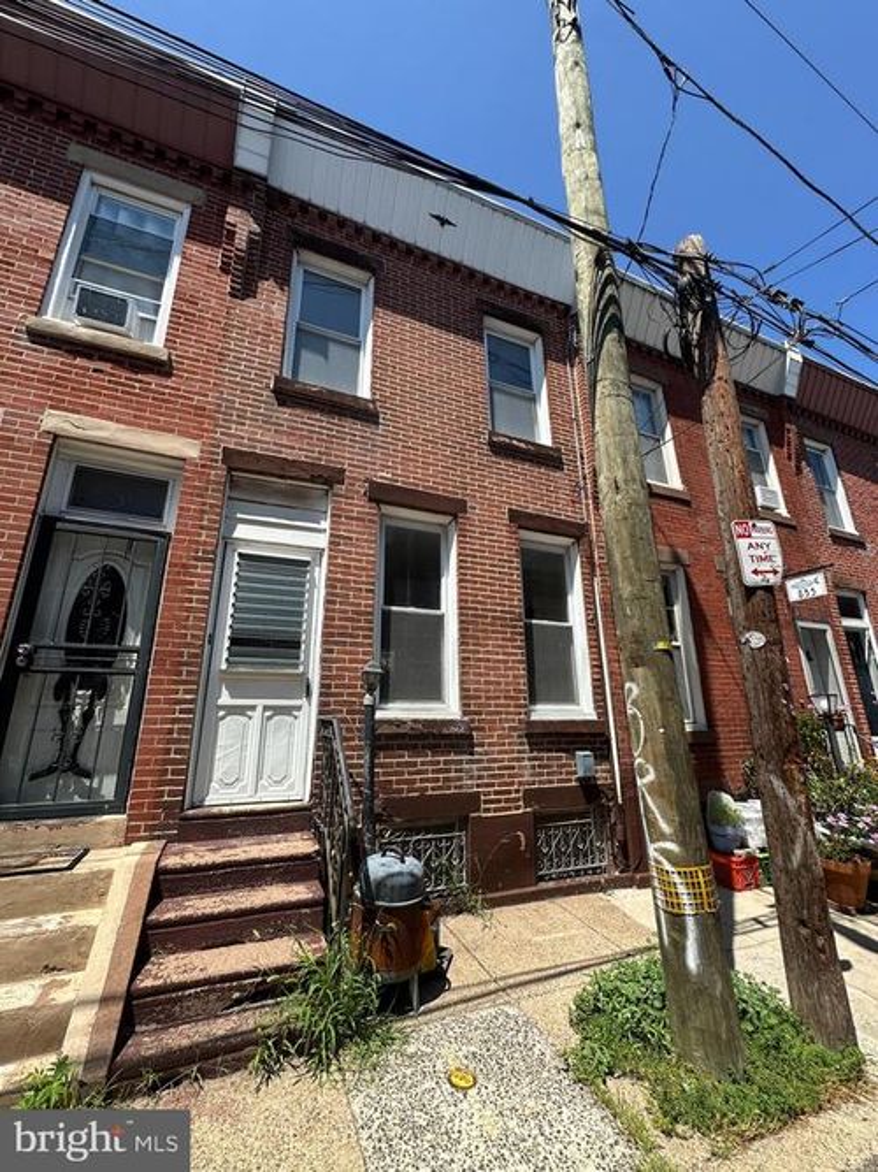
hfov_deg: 85.7
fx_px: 474
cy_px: 586
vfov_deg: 102.1
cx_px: 439
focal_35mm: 14
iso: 50
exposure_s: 1/1289
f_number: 2.2
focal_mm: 2.22
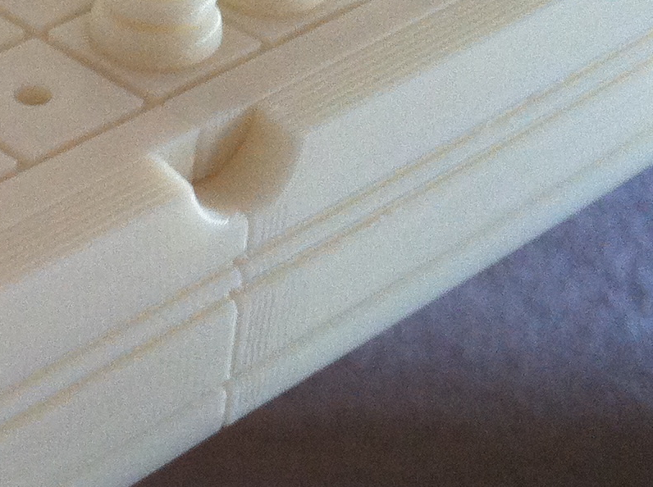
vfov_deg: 12.9
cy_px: 77
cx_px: -261
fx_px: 2147
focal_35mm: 114
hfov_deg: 16.1
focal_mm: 3.85
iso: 160
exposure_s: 1/15
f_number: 2.8
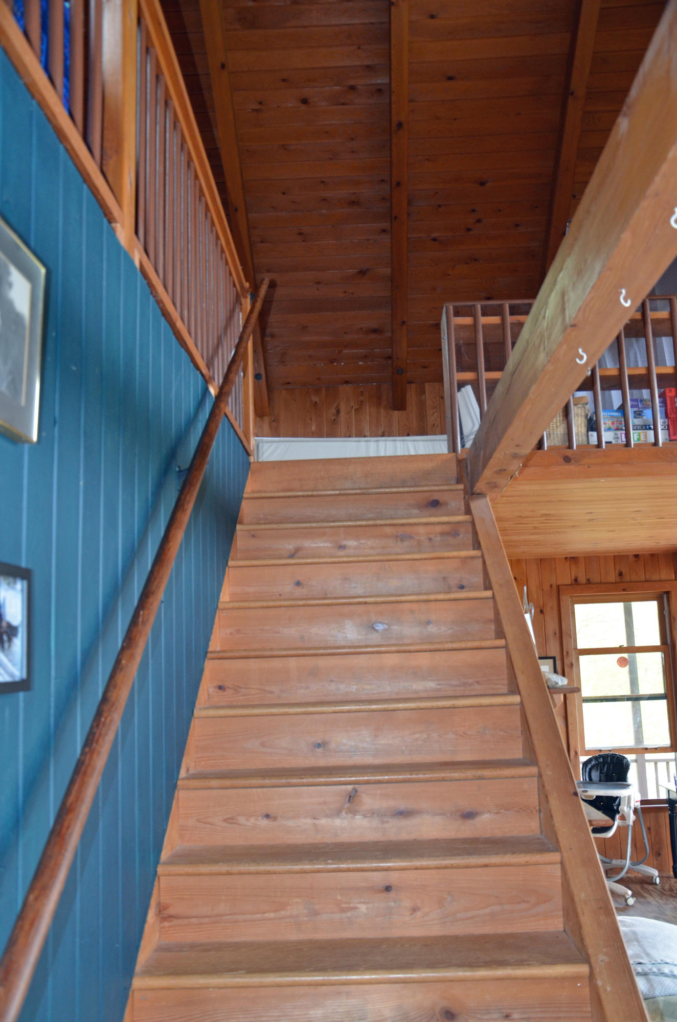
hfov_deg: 41.5
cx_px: 338
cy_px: 511
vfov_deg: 59.6
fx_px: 893
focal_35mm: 32
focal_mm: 21
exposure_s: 1/60
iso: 800
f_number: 3.8
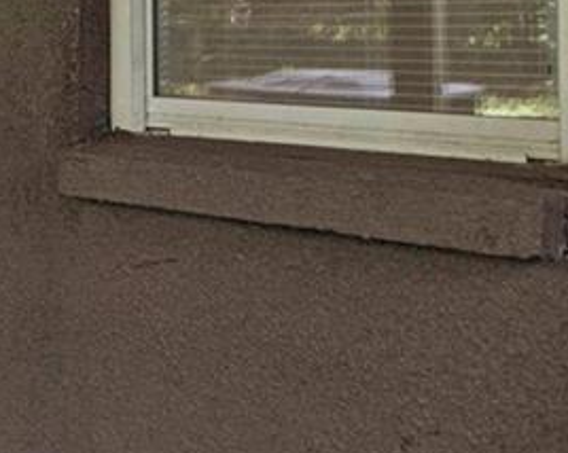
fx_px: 1411
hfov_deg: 15.4
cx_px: -718
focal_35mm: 84
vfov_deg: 17.9
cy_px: 21
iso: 100
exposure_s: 1/160
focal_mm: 10
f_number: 2.8
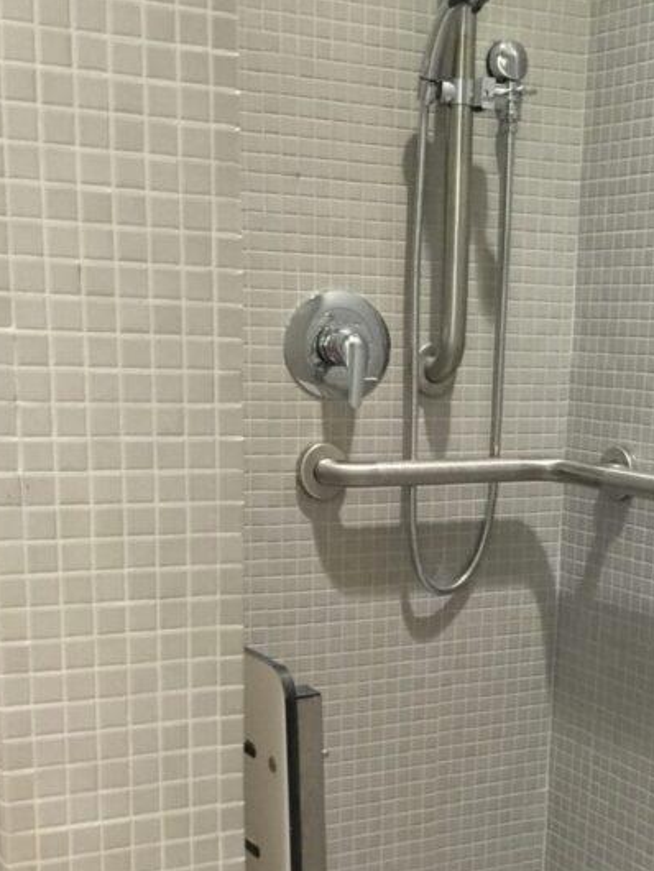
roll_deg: -1.5
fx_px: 1410
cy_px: 705
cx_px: 452
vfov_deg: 33.3
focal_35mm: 56
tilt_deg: -13.8
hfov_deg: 25.9
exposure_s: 1/15
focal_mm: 4.15
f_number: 2.2
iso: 125
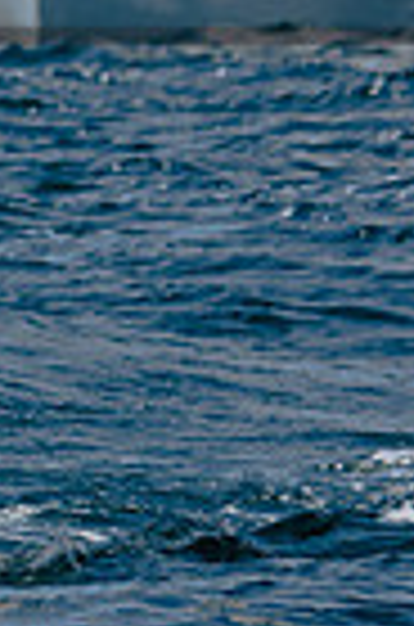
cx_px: -796
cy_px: 142
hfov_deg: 0.8
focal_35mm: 1737
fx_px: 30111
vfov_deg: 1.2
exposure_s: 1/2000
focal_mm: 270
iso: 200
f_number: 5.6
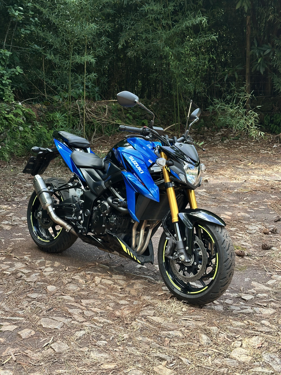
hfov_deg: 30.3
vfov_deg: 39.7
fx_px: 520
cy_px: 188
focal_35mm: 48
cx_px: 140
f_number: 1.78
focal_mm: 6.86
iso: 64
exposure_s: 1/368
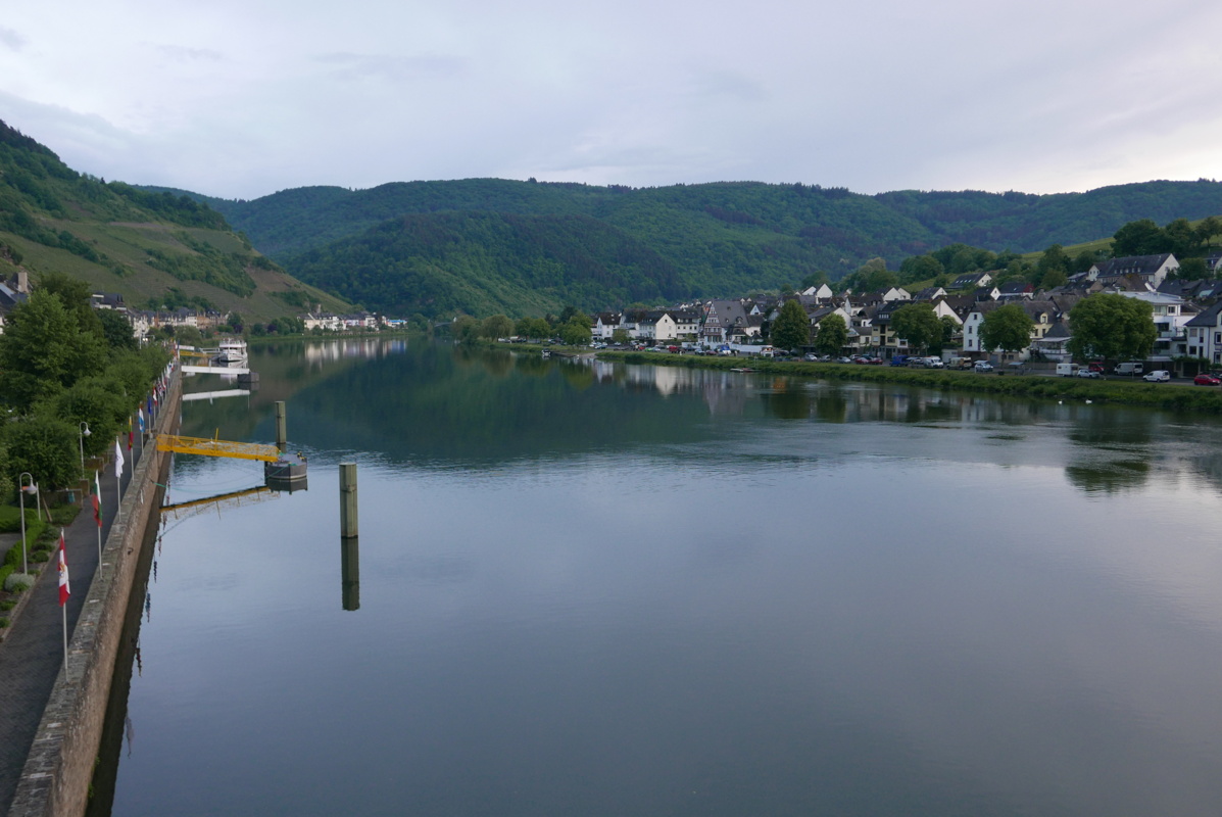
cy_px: 408
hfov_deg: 58.7
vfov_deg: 41.2
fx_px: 1087
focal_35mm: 32
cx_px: 611
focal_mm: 14.4
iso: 250
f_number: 2.2
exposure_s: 1/80
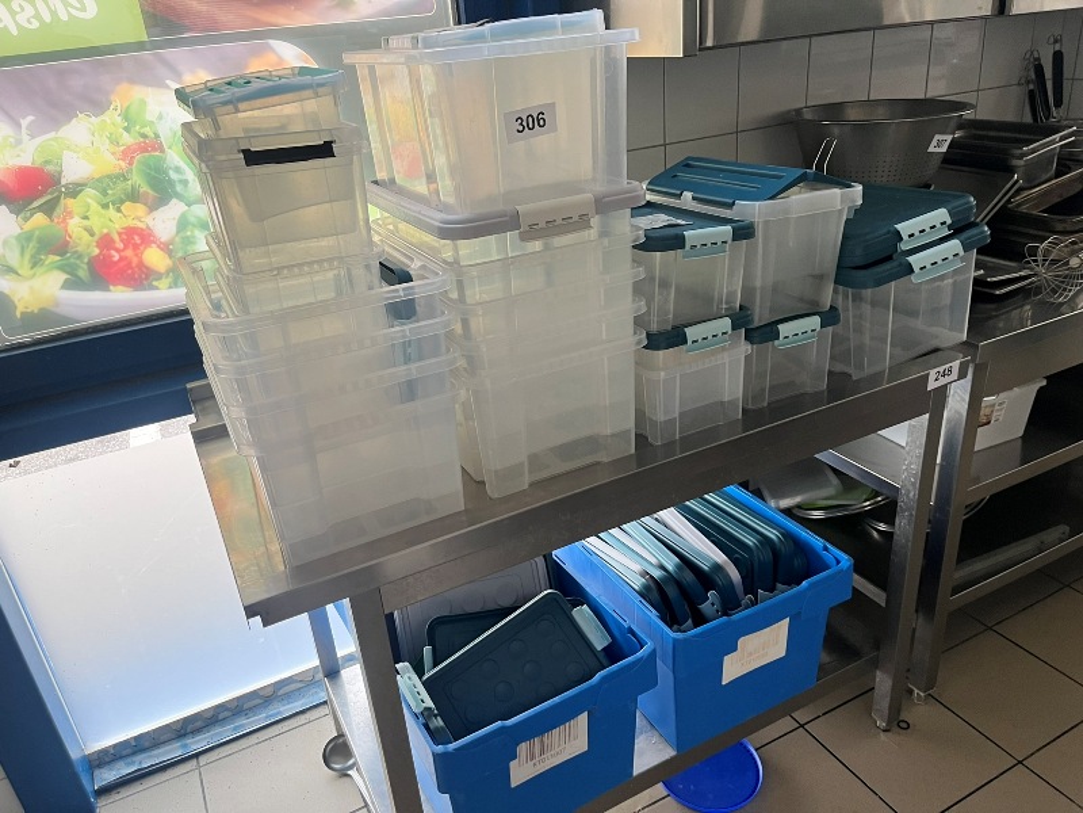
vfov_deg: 53.1
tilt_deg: -24.5
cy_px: 406
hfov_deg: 67.3
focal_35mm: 26
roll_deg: +5.9
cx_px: 542
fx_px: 813
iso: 125
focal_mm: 5.1
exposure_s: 1/77
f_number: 1.6
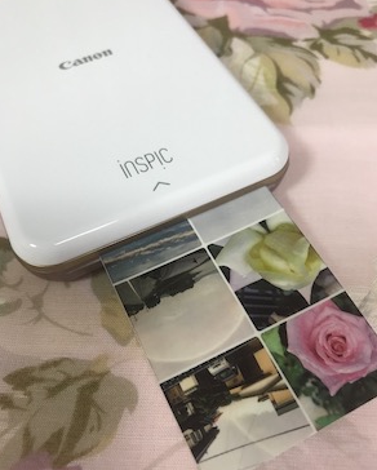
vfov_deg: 58.6
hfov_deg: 48.6
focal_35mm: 30
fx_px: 418
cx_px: 188
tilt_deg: -60.1
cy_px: 254
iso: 25
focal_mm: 3.99
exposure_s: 1/30
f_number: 1.8
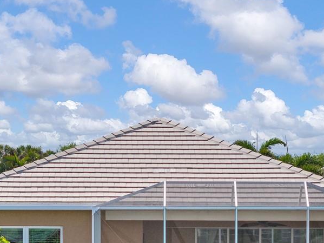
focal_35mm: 187
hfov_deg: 10.6
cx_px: 161
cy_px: 295
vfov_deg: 7.9
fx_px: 1750
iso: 150
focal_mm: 19.35
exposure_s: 1/640
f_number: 2.8
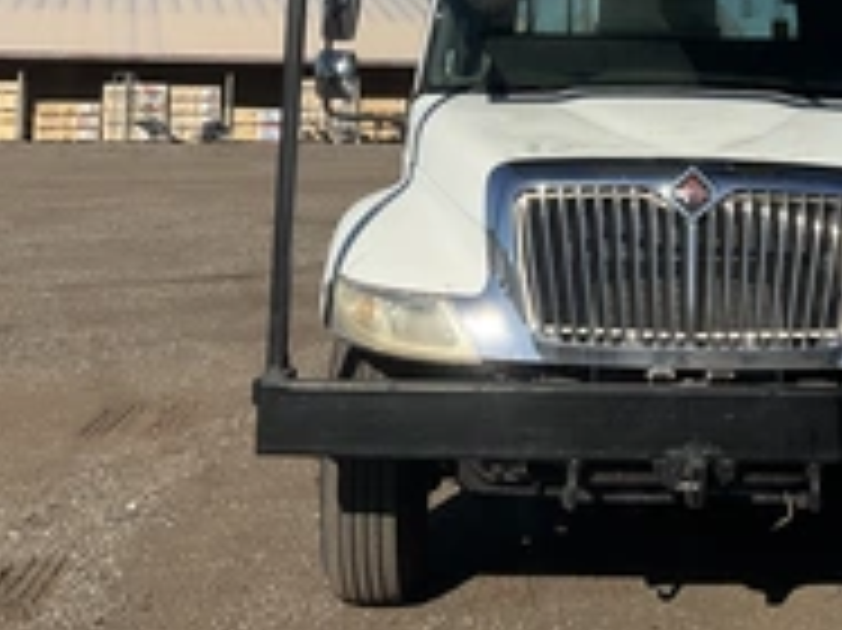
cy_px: -14
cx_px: 680
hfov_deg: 30.4
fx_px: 1507
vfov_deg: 22.6
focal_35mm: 62
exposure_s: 1/2667
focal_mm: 3
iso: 25
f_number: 1.8
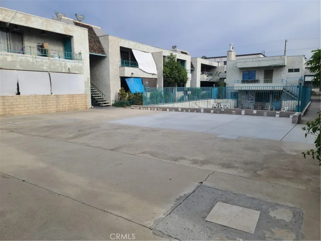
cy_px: 120
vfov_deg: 54.9
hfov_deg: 69.4
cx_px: 160
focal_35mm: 25
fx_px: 232
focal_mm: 7
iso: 16
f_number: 1.8
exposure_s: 1/730
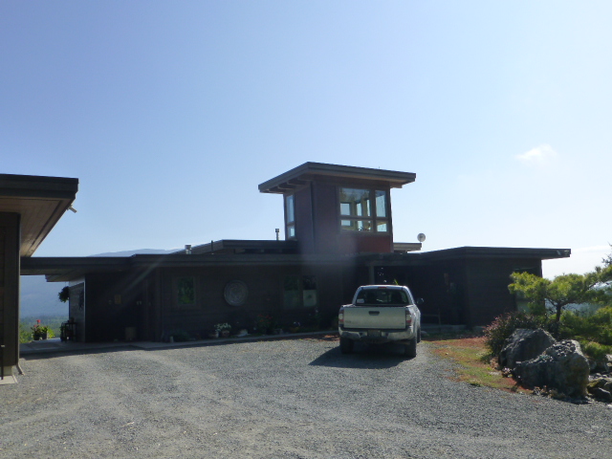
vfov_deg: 46.8
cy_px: 230
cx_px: 306
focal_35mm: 30
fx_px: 530
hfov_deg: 60.0
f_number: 4
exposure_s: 1/1000
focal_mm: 5.4
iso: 160
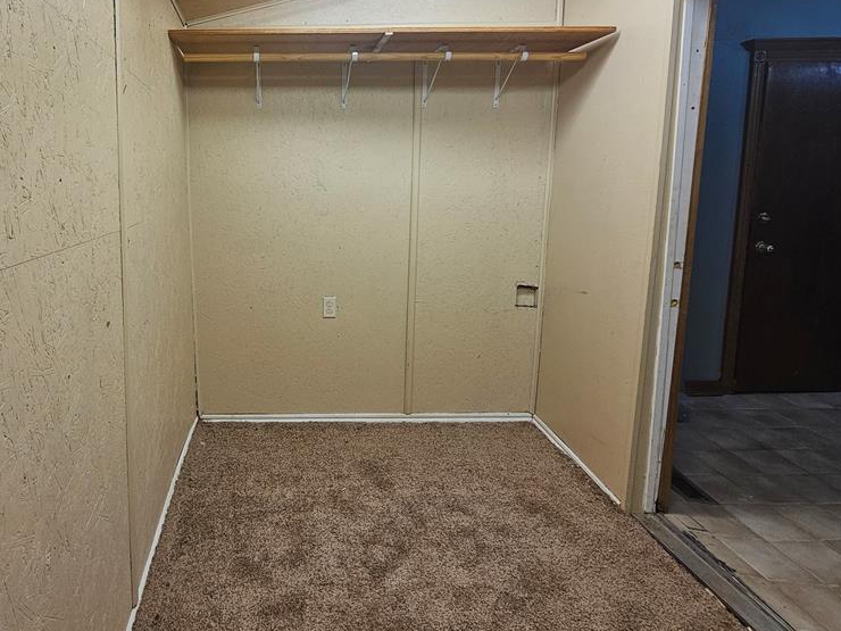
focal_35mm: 18
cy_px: 240
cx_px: 273
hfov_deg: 84.4
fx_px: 437
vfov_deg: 70.5
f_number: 2.2
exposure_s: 1/120
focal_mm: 2.2
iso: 80
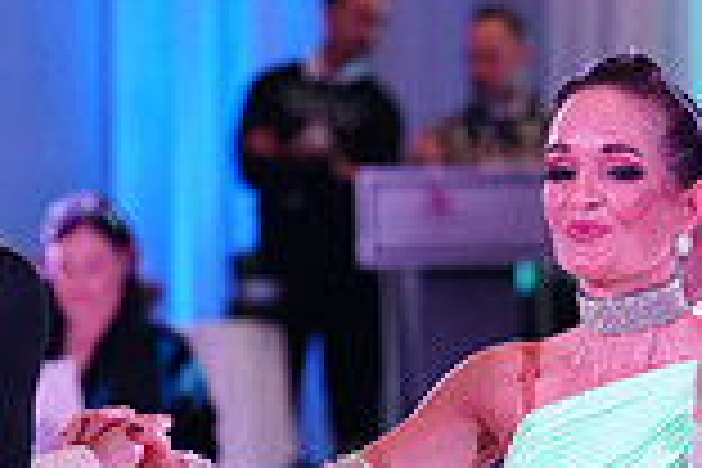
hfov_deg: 5.6
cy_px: 918
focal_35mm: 371
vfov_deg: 3.7
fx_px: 7234
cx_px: 511
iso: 2000
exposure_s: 1/500
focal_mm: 100
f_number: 2.8
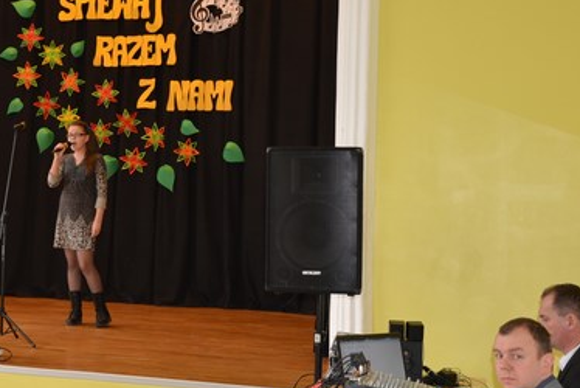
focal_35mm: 77
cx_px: 87
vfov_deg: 17.7
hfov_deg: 25.7
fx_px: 1241
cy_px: 176
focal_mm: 24
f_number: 3.8
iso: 400
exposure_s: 1/60
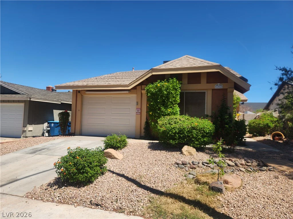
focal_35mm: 23
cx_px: 146
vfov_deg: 58.9
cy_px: 110
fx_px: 195
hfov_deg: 73.9
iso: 20
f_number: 1.8
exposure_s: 1/1663
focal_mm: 5.4
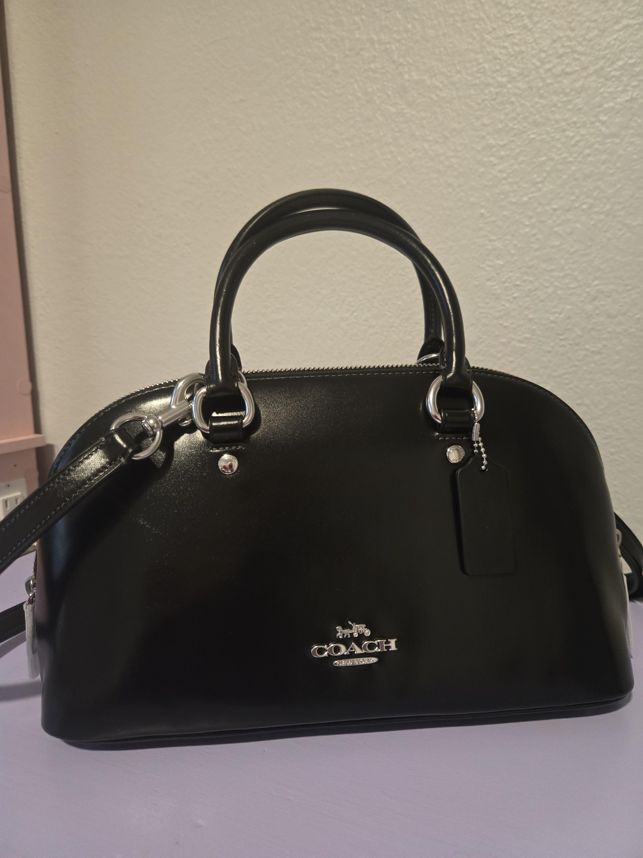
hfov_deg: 58.9
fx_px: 570
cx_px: 322
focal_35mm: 23
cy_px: 429
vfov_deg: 73.9
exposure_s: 1/60
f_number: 1.8
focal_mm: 5.4
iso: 800
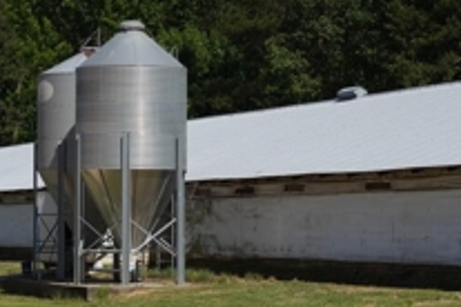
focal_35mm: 152
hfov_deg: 13.5
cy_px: 187
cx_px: 165
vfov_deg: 9.0
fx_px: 1946
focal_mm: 70
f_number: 3.5
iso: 500
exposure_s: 1/8000
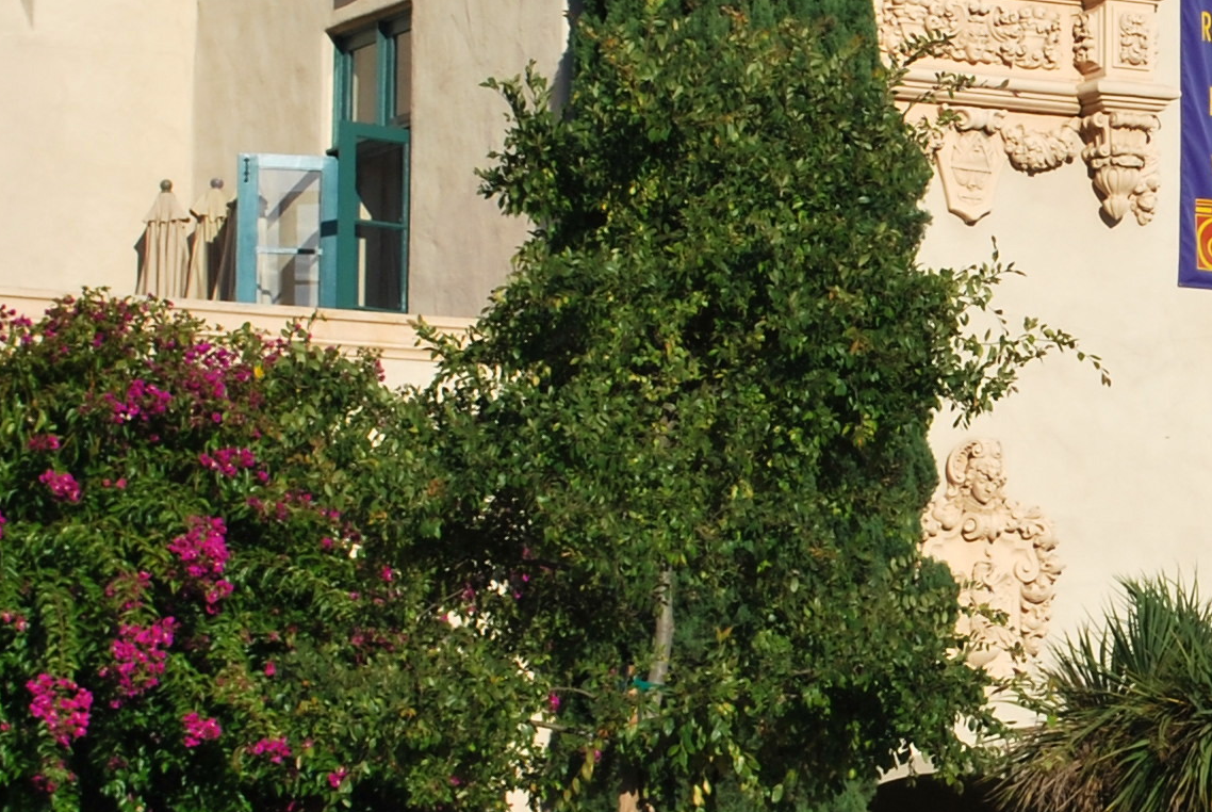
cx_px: 1460
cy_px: 278
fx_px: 6540
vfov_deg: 7.1
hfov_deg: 10.4
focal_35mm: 194
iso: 100
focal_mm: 38
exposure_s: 1/400
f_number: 10
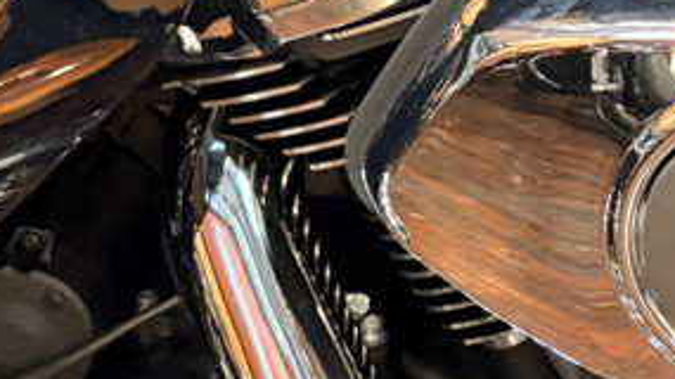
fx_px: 1896
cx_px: 873
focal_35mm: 106
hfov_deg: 18.8
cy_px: -204
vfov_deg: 10.9
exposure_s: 1/40
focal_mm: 5.96
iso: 640
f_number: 1.6
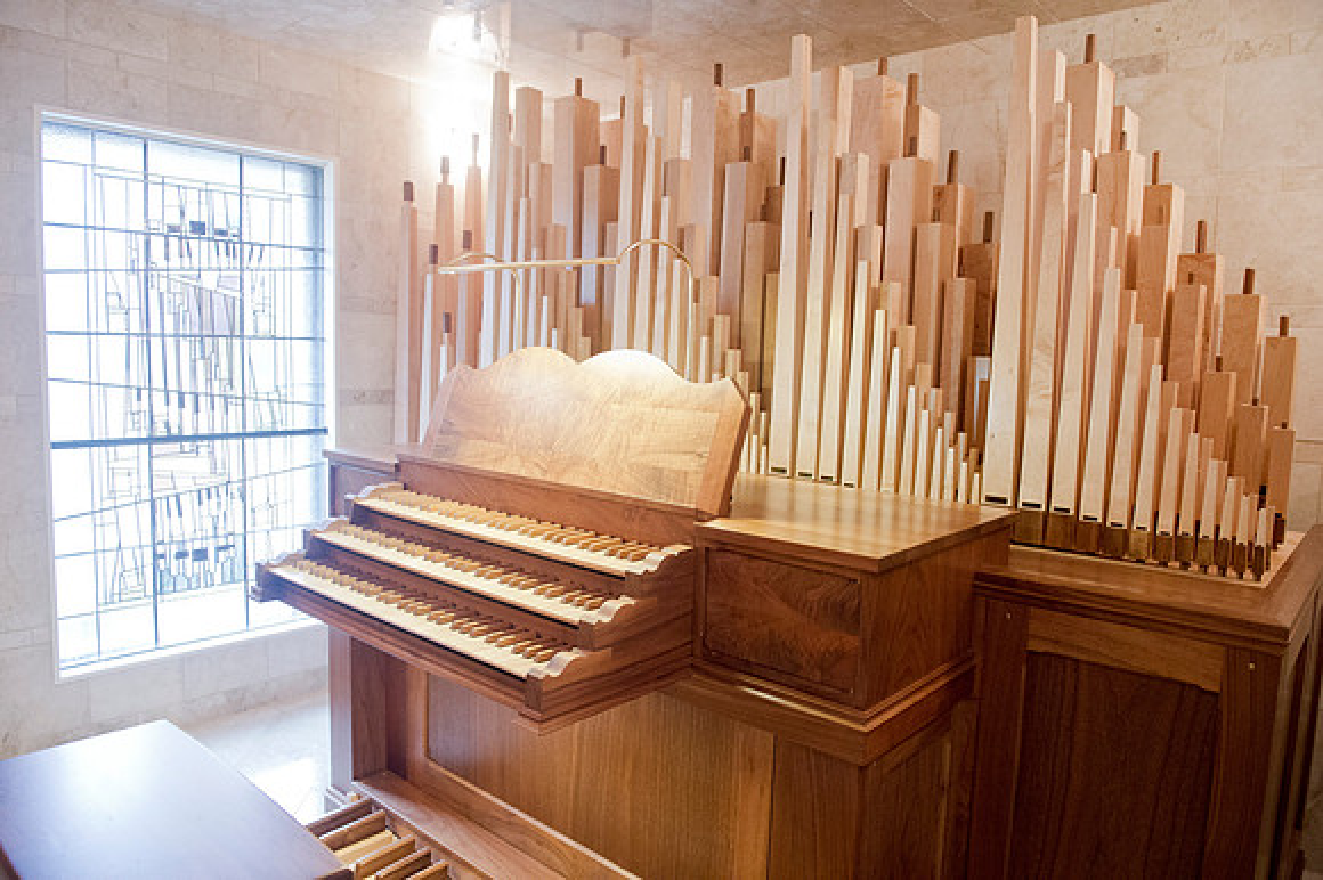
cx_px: 662
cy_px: 440
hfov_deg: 73.8
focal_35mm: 24
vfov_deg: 53.1
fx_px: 881
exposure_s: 1/160
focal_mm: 24
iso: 3200
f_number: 3.5
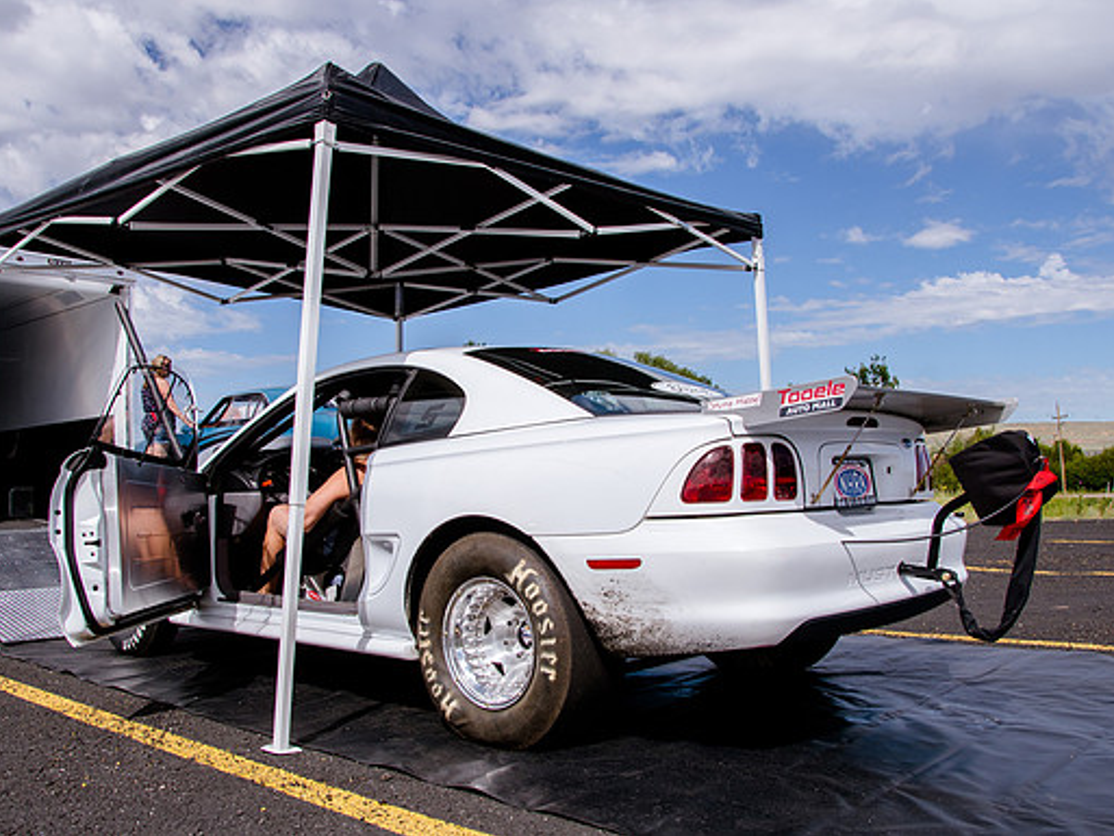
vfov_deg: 44.2
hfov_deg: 56.8
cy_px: 418
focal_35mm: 32
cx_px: 567
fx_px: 1030
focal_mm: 18
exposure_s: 1/1000
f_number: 8
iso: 160
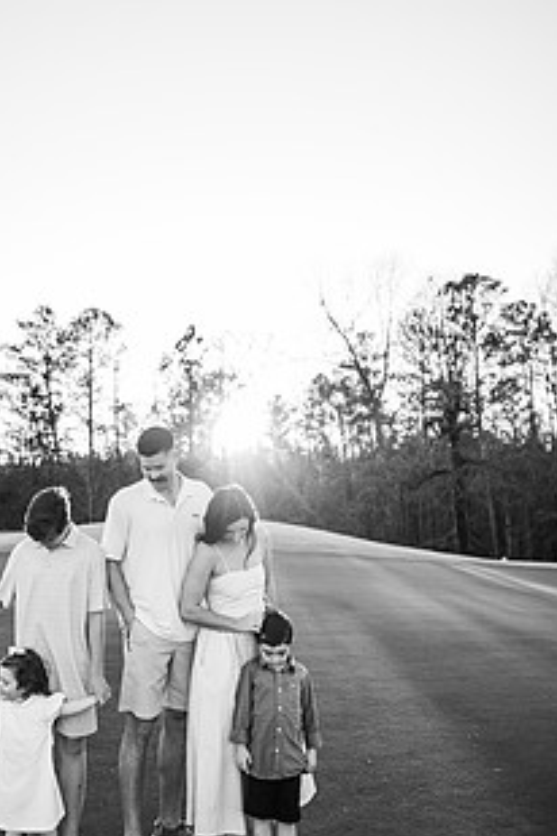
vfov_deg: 54.0
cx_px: 157
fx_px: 812
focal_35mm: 35
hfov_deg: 37.2
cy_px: 333
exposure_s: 1/640
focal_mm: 24
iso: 160
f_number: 2.5
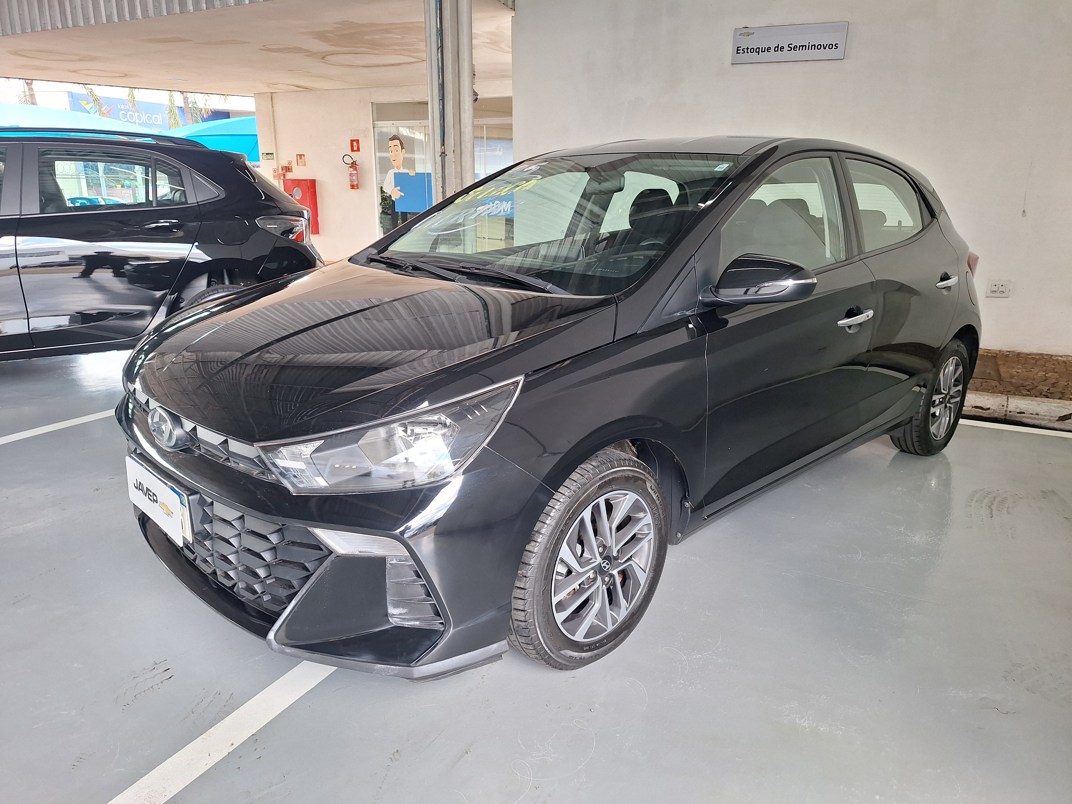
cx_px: 536
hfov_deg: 73.9
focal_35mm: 23
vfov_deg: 58.9
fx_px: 712
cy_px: 402
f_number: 1.8
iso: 50
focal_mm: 5.54
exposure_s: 1/60
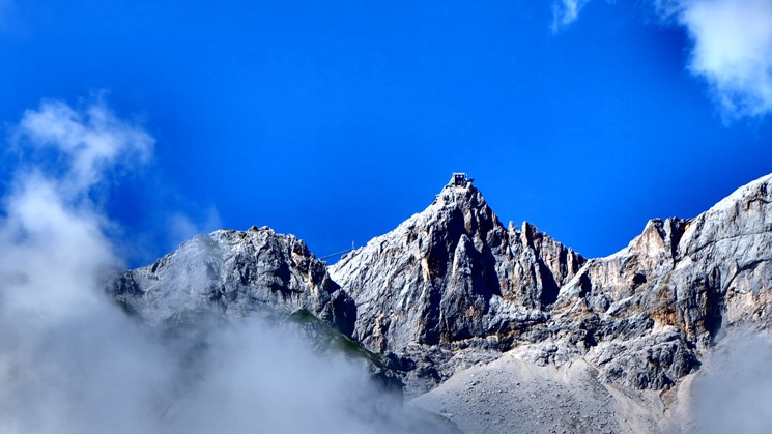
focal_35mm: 108
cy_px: 342
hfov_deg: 19.8
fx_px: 2211
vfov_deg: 11.2
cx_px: 444
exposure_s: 1/420
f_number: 9
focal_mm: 50
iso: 200
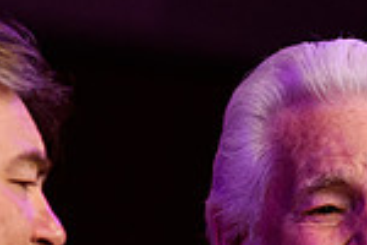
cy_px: 372
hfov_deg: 1.5
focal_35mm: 1407
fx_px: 14342
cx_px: 294
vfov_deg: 1.0
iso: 2500
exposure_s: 1/500
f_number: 5.6
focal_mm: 340
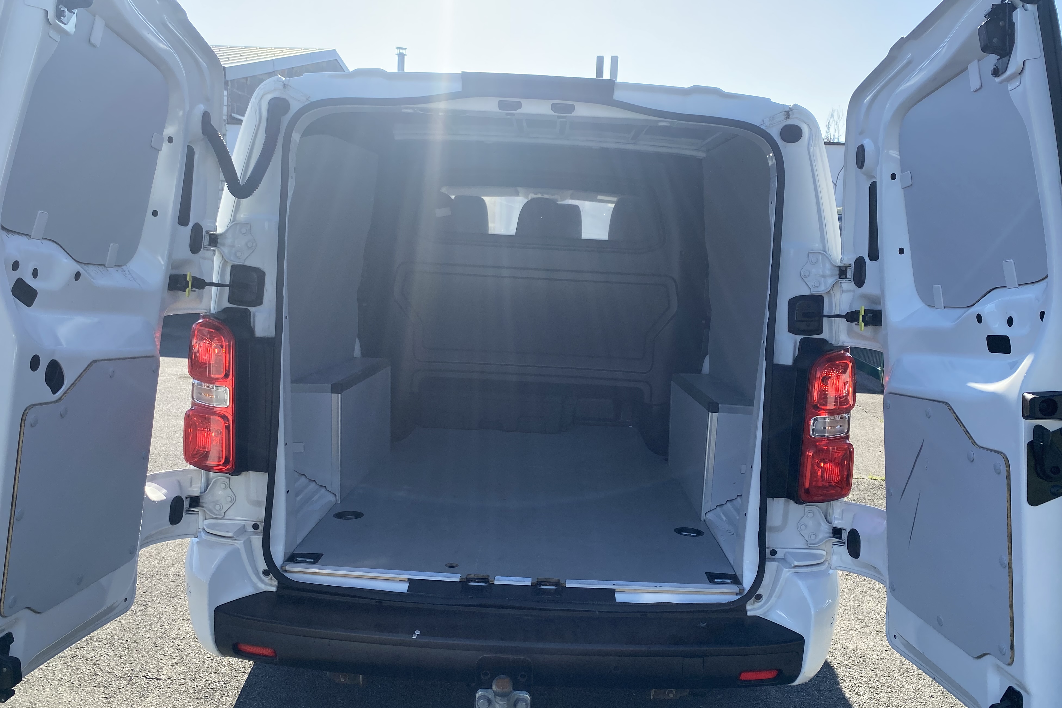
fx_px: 826
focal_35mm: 28
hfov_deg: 65.5
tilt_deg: -9.6
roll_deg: -2.1
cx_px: 545
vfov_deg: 46.4
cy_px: 376
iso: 32
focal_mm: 4.25
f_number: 1.8
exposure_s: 1/1258
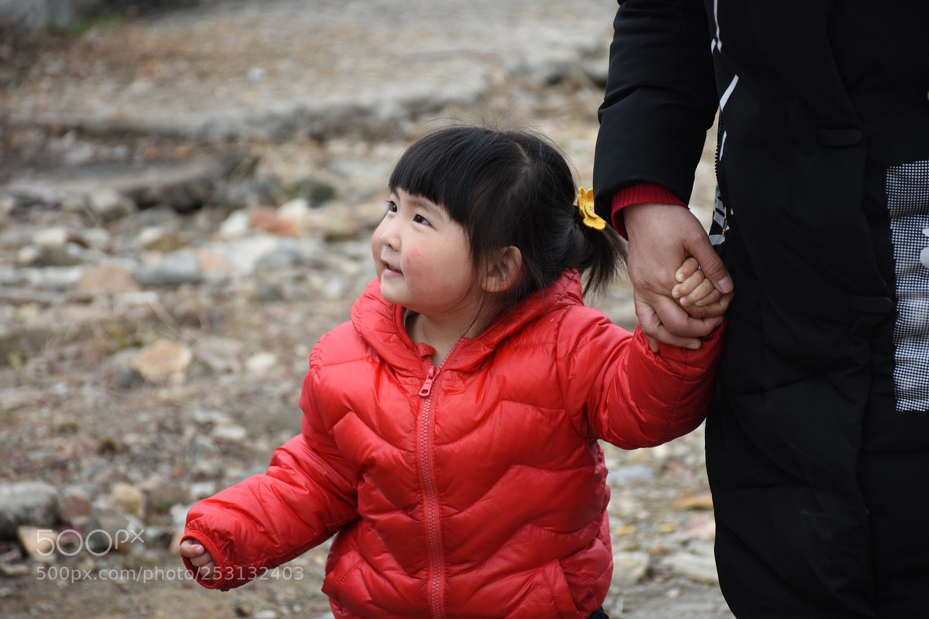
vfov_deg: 8.2
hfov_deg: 12.2
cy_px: 310
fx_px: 4334
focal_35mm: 168
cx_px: 464
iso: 200
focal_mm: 112
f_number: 5.6
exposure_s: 1/200
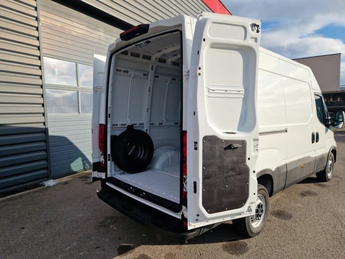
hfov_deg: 73.9
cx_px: 172
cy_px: 130
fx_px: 229
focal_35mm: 23
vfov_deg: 58.9
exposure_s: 1/11236
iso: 50
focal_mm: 5.4
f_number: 1.8
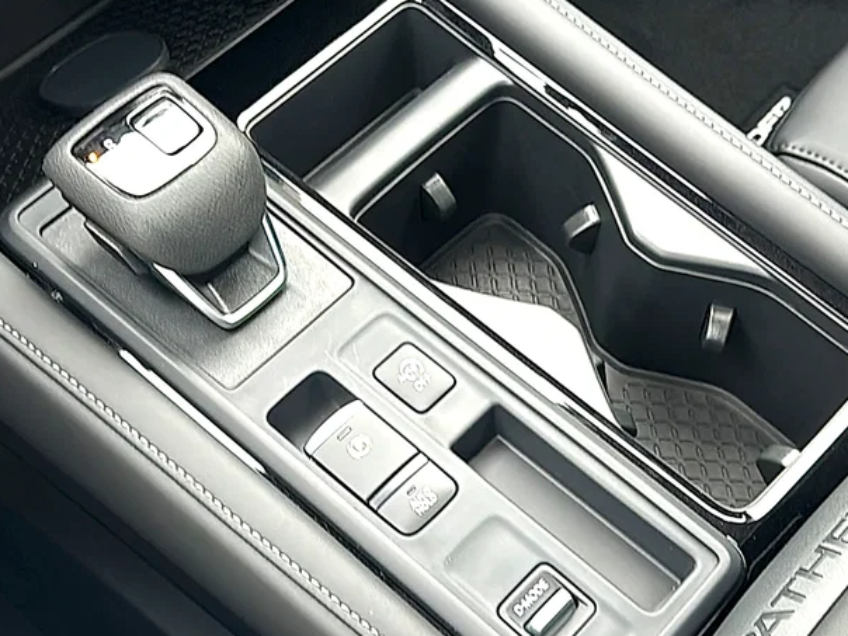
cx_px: 427
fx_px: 1249
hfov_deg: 37.5
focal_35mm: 51
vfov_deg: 28.6
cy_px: 307
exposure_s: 1/41
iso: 200
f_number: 1.78
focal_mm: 6.86
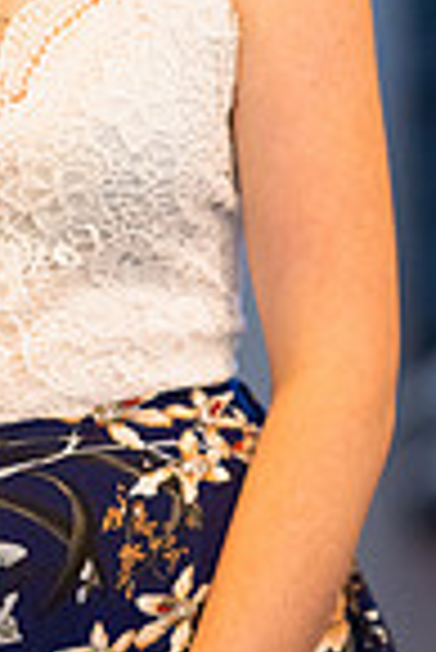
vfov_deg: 6.3
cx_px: 81
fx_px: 5890
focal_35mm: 325
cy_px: 157
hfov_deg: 4.2
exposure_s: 1/400
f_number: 1.8
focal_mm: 105
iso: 2500
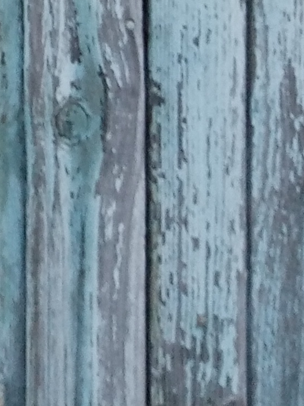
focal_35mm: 147
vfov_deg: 11.2
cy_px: -578
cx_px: -477
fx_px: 1721
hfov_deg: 8.9
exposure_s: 1/50
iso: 140
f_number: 1.8
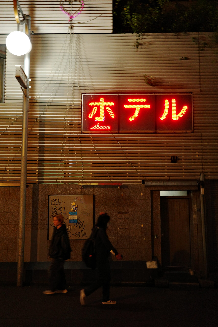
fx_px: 363
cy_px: 164
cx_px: 109
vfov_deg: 48.5
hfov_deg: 33.4
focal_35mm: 40
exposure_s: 1/40
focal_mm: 26
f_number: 2.8
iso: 1600
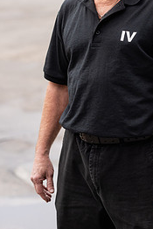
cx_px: 94
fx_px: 929
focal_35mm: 146
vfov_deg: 14.0
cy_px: 40
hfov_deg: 9.4
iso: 200
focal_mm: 85
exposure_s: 1/1000
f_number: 3.2
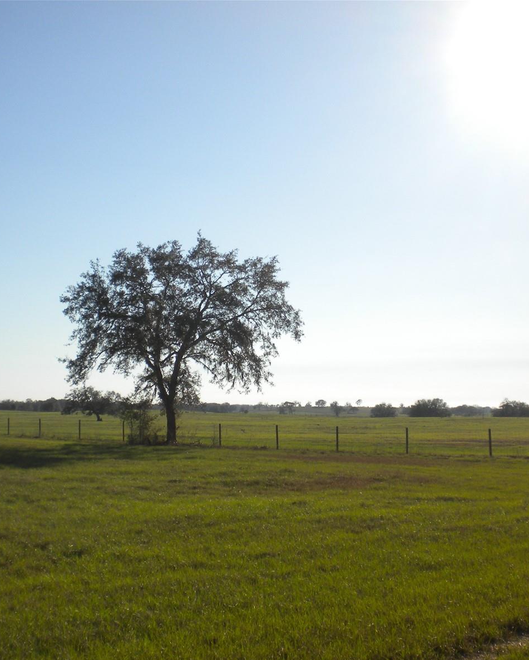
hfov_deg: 32.8
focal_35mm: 46
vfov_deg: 40.3
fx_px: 900
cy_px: 333
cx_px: 250
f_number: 4.6
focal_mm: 6.3
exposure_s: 1/1000
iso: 80
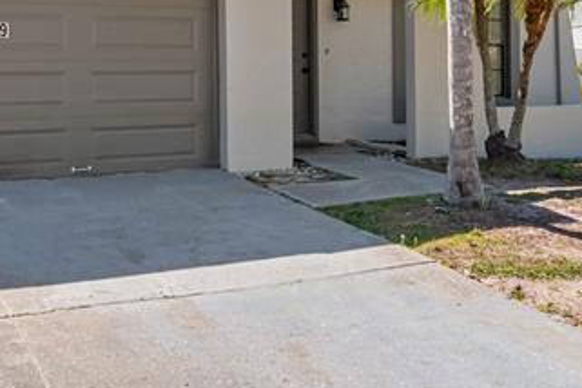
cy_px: 89
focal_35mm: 51
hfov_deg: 38.8
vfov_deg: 26.1
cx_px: 334
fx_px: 824
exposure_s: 1/200
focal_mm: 16
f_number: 11
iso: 125
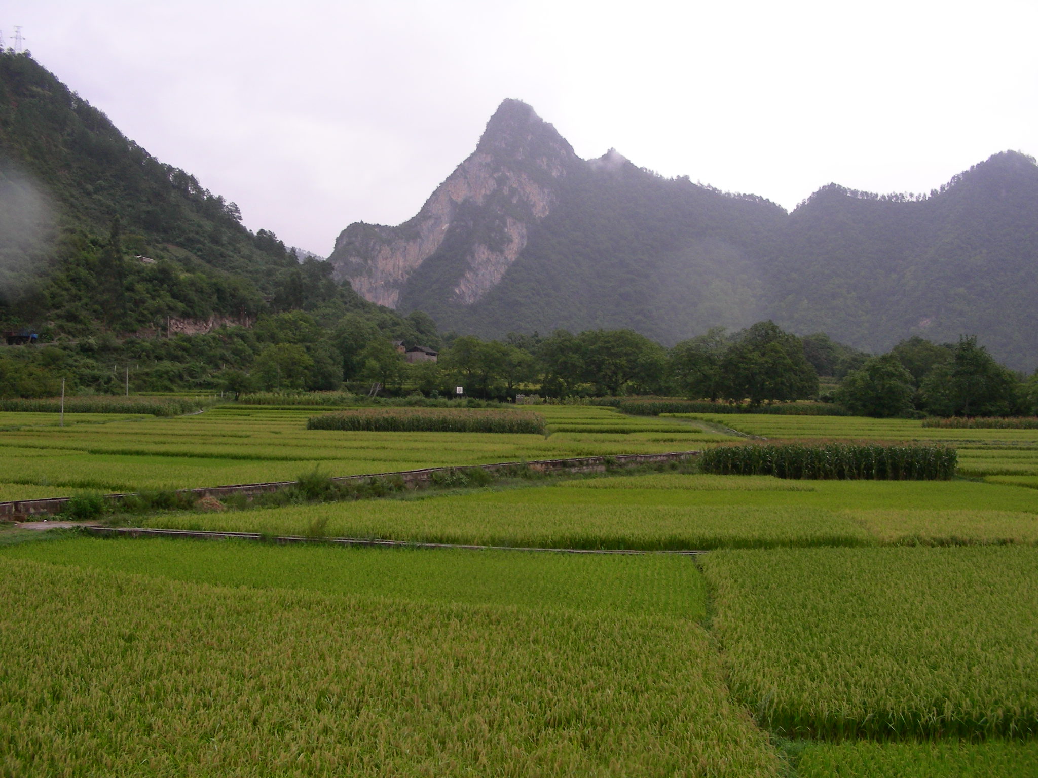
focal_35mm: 38
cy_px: 389
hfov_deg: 49.0
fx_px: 1139
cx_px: 519
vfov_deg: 37.7
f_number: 3.5
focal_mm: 6.3
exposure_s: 1/105
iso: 50
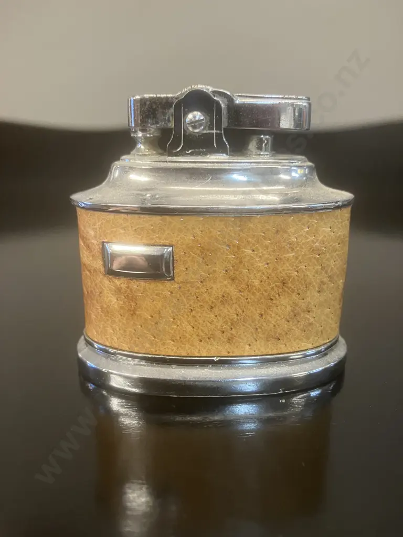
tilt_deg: -16.4
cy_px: 268
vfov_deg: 63.4
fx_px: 435
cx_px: 202
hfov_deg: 49.7
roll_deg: -0.2
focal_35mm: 28
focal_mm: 3.99
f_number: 1.8
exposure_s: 1/50
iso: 320
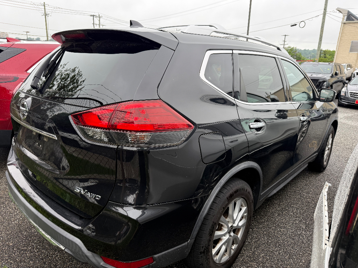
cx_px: 179
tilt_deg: -17.2
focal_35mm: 24
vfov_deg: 56.8
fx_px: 248
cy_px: 134
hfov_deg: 71.6
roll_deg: -2.4
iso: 100
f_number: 1.78
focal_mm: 6.76
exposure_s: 1/456
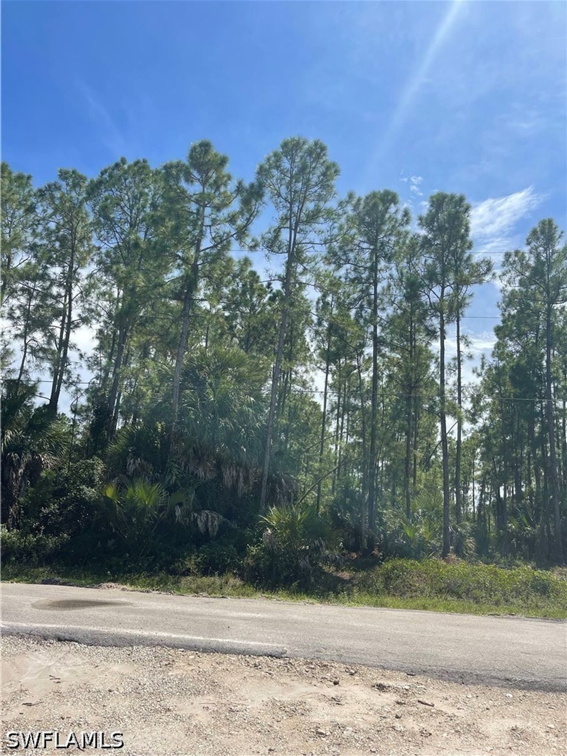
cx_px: 284
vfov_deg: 69.4
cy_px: 378
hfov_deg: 54.9
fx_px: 546
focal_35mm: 25
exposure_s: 1/4202
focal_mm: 5.1
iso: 32
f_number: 1.6
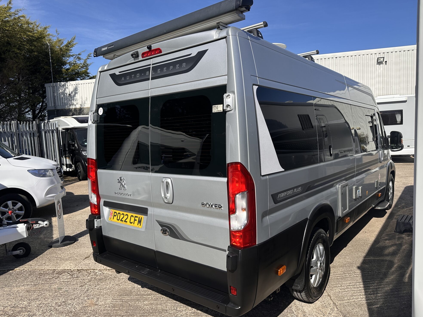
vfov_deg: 54.9
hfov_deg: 69.4
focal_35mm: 25
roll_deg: +1.9
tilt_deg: -6.2
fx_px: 306
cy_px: 155
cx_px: 213
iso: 80
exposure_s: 1/4016
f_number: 1.78
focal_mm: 6.86
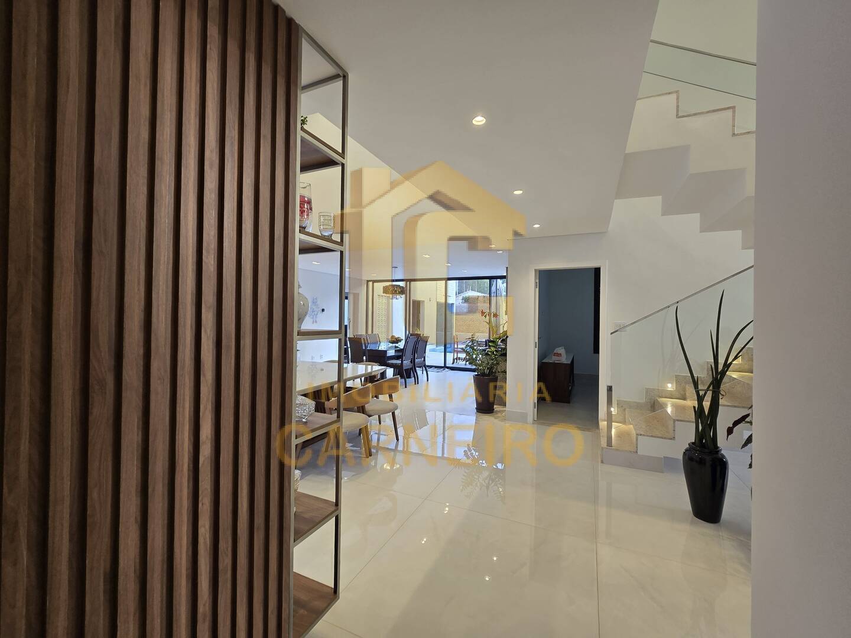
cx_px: 426
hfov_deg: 106.2
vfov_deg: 89.9
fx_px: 320
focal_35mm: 13
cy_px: 319
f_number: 2.2
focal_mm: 2.2
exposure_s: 1/60
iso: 64
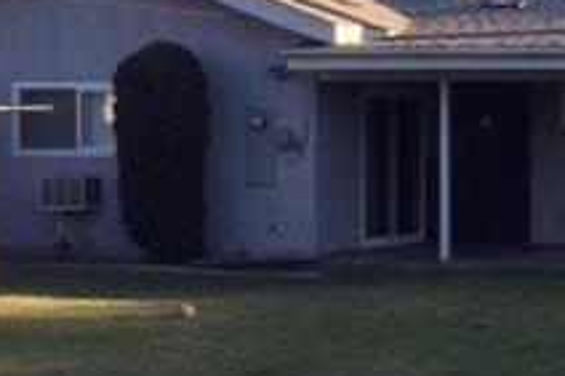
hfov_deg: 20.6
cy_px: 157
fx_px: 1427
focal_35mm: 91
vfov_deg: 15.0
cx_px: 714
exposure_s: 1/732
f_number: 2.2
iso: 32
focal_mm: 4.15
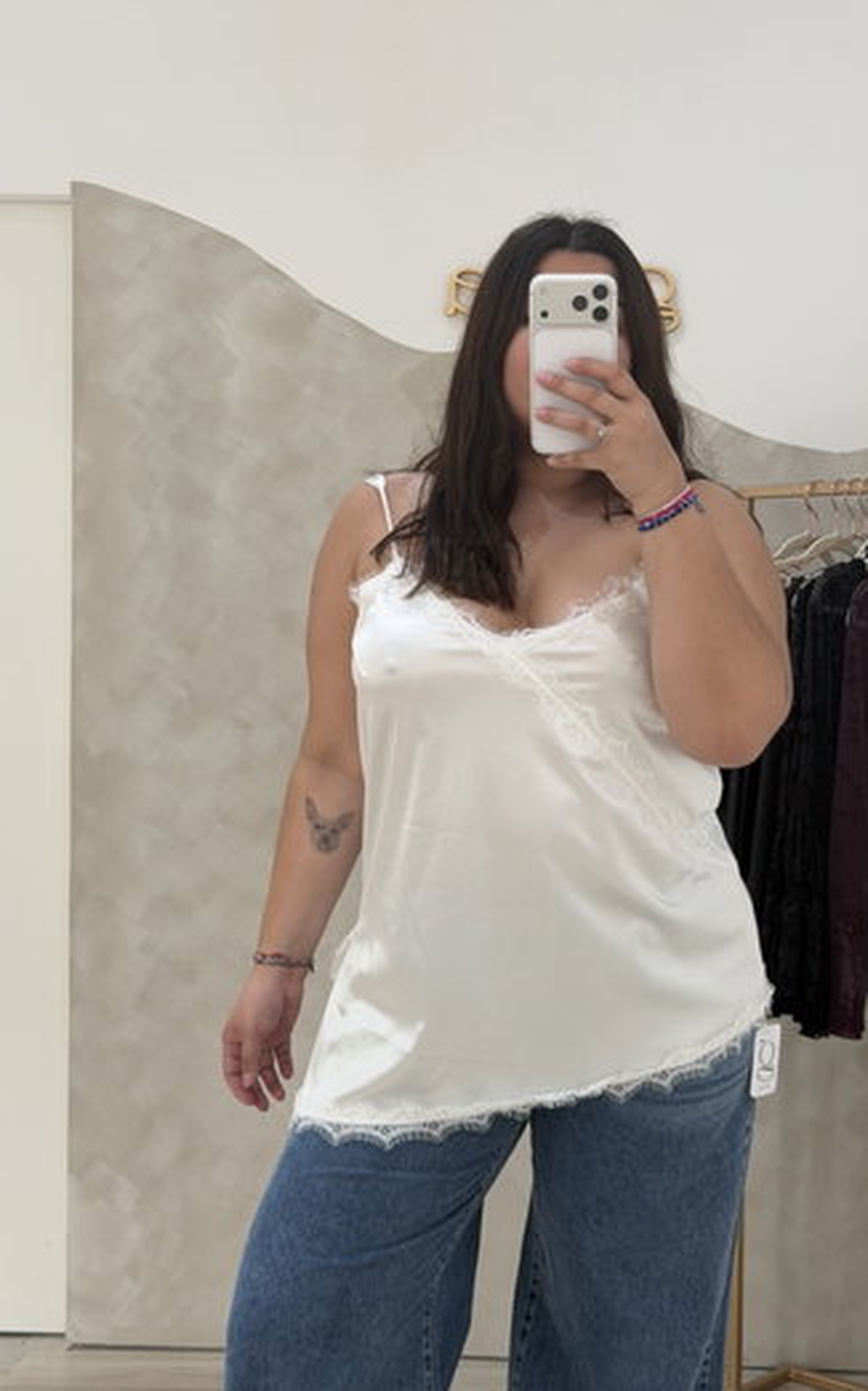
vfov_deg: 38.9
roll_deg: +0.2
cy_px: 686
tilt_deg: -20.3
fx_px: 1969
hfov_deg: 24.8
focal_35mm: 52
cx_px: 490
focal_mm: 6.76
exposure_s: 1/100
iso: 80
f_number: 1.78
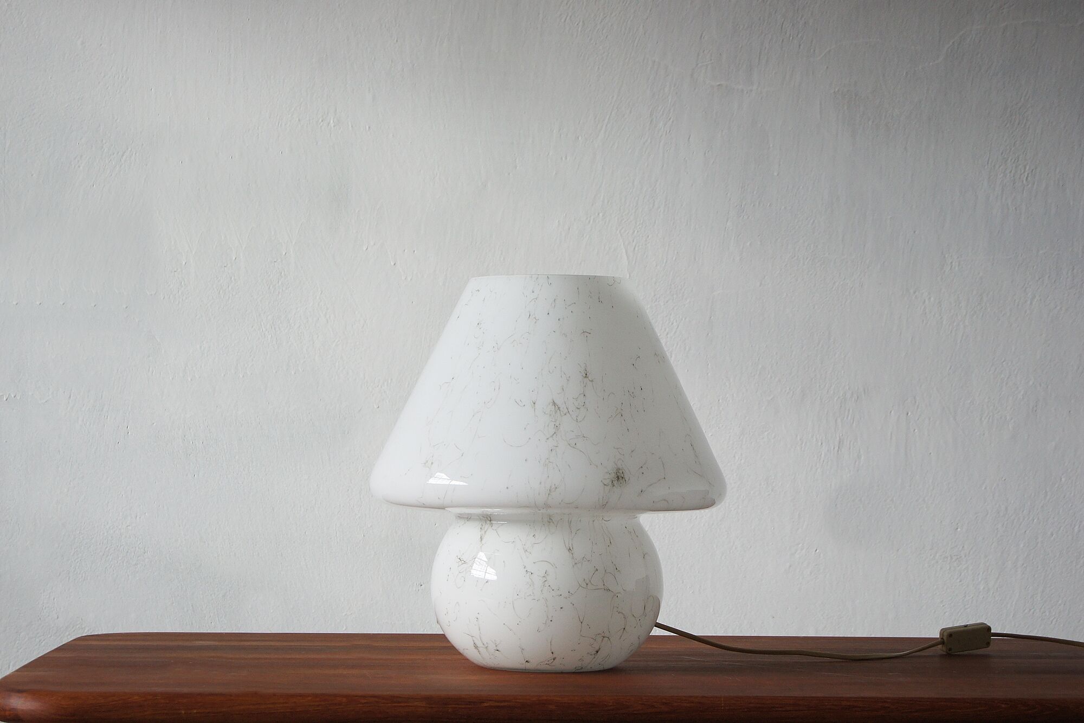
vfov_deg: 16.6
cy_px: 362
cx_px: 542
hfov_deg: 24.6
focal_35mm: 82
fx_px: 2484
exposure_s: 1/100
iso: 400
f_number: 5.6
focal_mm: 55
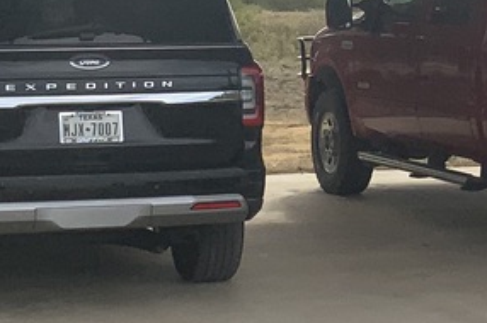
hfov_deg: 13.4
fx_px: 2054
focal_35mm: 152
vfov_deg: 9.0
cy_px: 24
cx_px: 405
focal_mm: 3
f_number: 1.8
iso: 16
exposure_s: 1/1912
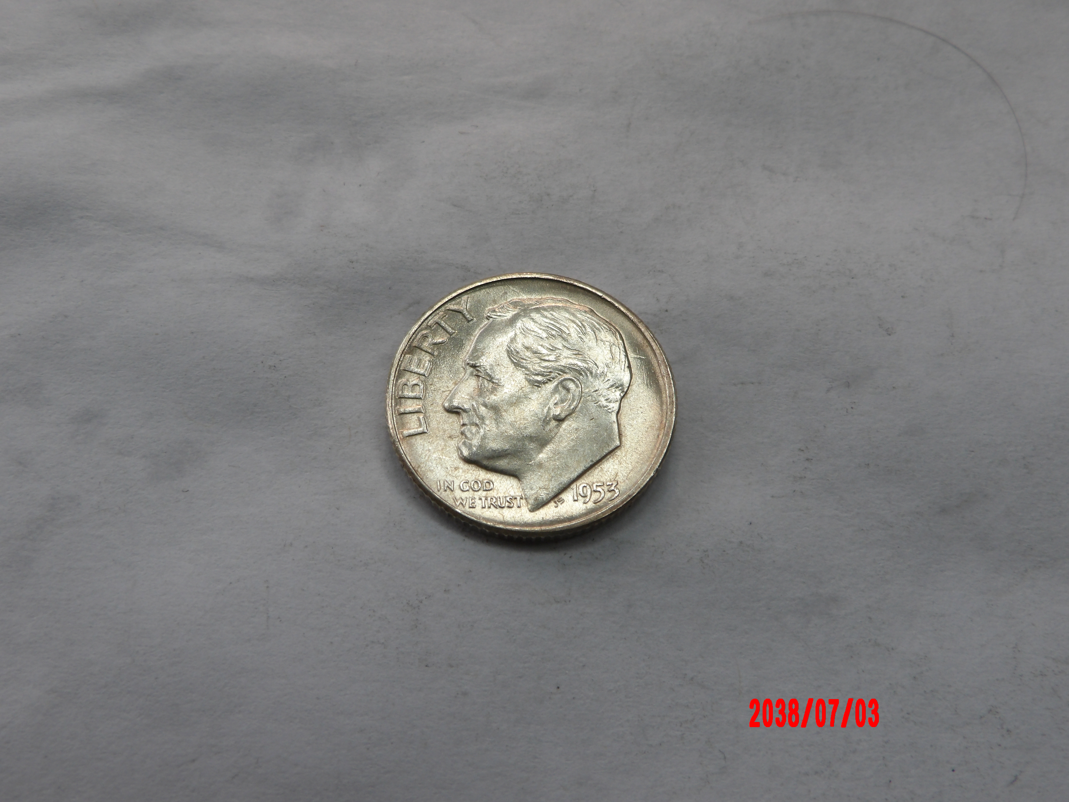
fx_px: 1297
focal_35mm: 42
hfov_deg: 44.8
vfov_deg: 34.3
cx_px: 534
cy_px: 401
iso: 100
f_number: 4.9
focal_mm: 7.6
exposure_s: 1/60
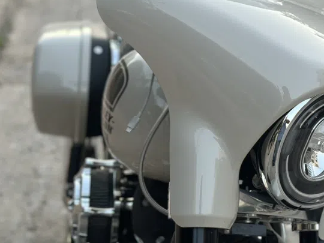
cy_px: 61
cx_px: 182
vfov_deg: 16.2
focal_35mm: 91
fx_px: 852
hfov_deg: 21.5
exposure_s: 1/121
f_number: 1.78
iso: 100
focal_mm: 6.86
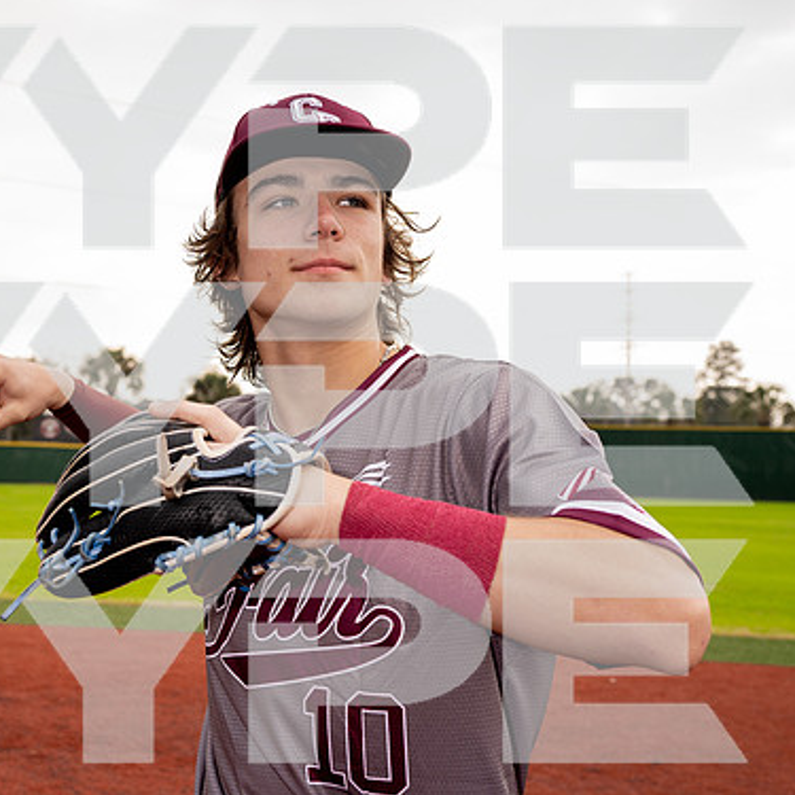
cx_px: 214
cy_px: 395
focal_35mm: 46
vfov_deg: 36.8
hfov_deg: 36.1
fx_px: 1195
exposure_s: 1/250
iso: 200
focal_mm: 35
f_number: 5
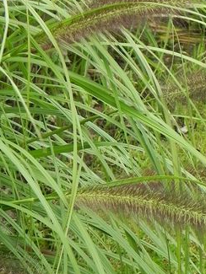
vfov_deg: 9.5
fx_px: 1657
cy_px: 110
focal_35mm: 209
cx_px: 62
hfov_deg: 7.1
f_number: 4.5
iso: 160
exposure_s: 1/125
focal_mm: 15.1
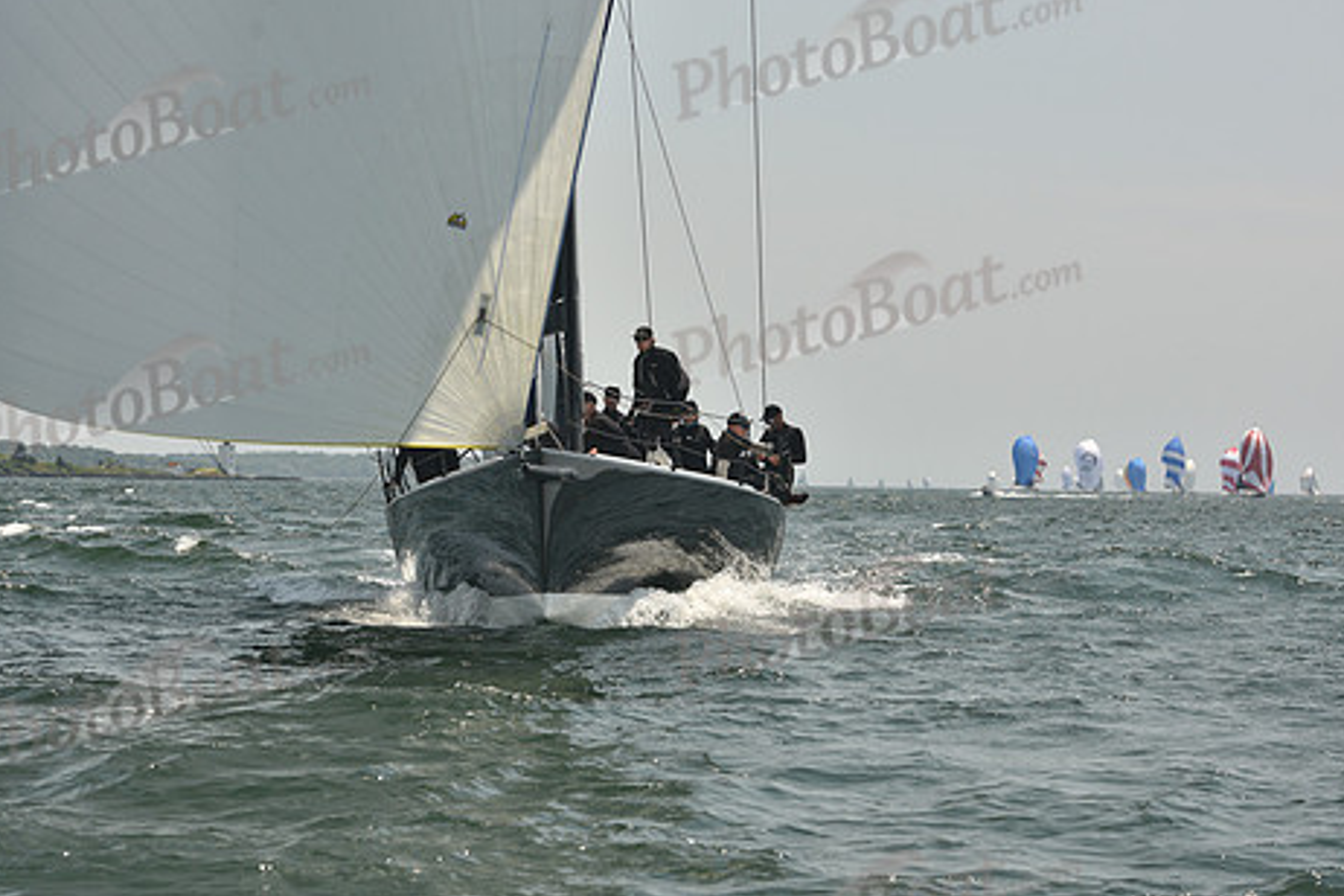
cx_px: 524
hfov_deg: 18.1
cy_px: 505
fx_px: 4218
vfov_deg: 12.1
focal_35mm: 113
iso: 250
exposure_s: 1/640
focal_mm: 90
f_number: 7.1
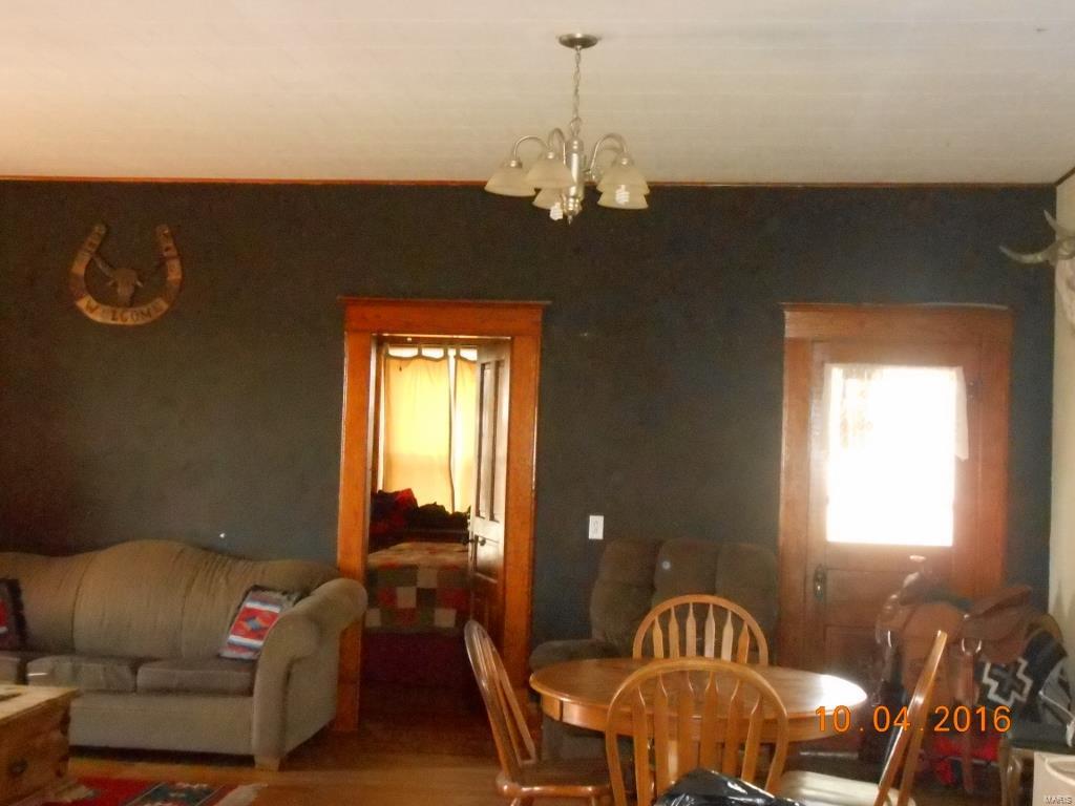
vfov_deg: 32.9
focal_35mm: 44
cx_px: 538
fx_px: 1366
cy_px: 403
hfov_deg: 42.9
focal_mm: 7.8
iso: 1600
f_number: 4.5
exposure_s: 1/30
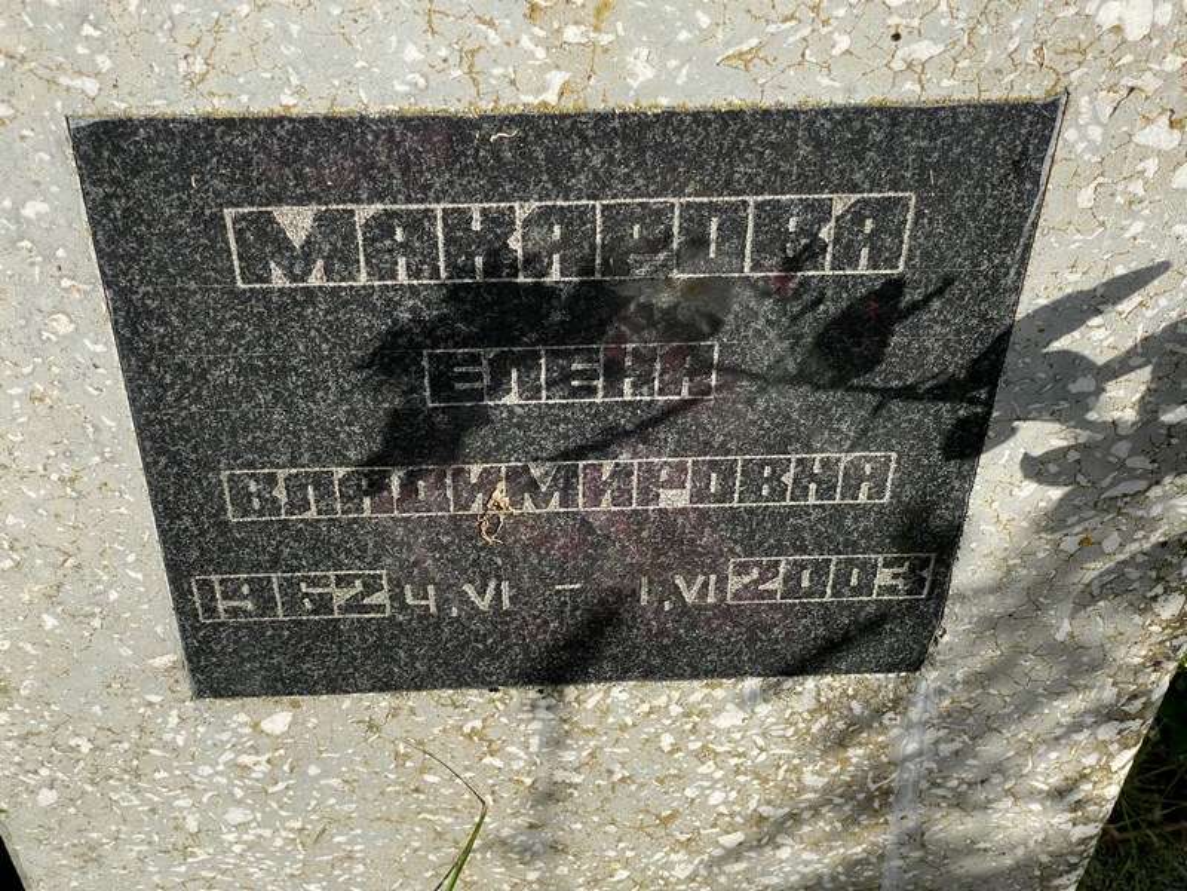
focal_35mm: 52
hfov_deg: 36.8
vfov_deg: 28.0
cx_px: 594
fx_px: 1783
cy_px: 446
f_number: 2
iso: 20
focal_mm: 6
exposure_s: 1/1453
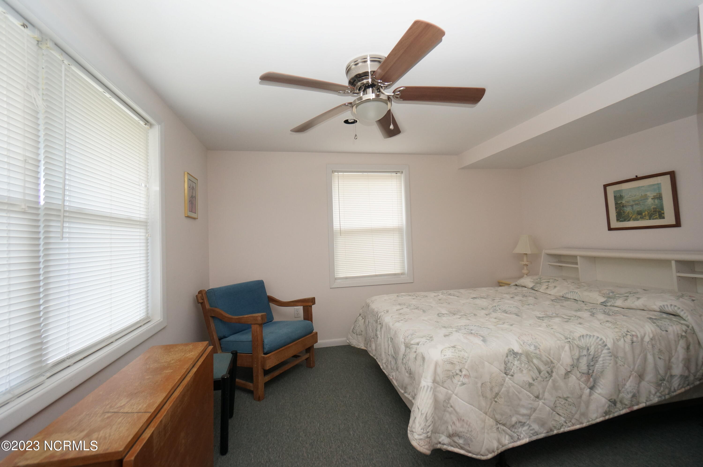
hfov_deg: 100.5
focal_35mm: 15
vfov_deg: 77.2
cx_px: 352
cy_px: 234
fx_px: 293
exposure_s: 1/60
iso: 500
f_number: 4
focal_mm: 10
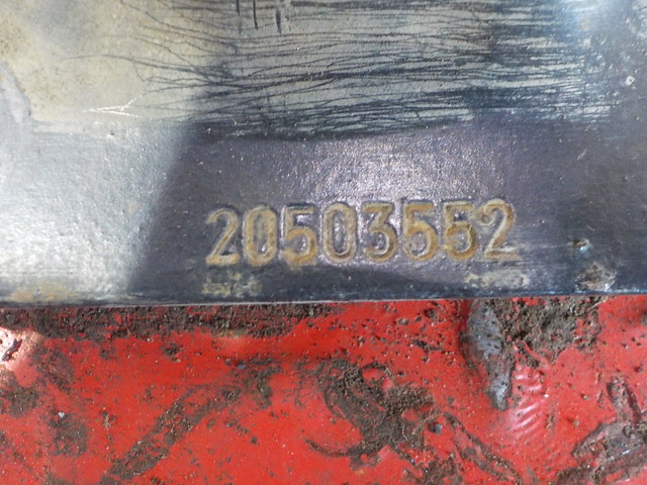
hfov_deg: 60.0
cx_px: 324
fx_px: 561
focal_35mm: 30
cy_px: 242
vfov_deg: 46.8
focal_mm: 4.1
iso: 400
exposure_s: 1/10
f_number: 3.3
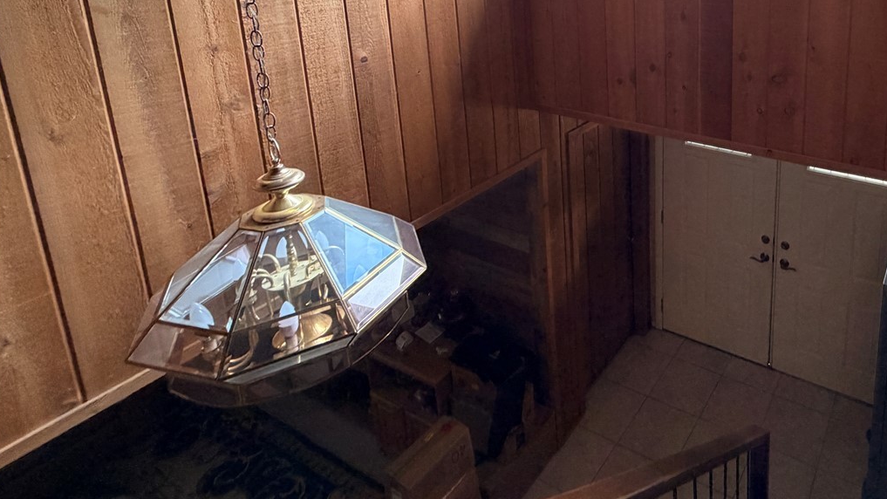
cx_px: 688
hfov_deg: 70.0
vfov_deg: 42.8
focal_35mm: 24
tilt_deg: -11.4
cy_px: 31
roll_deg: +1.6
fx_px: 564
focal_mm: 2.22
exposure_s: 1/72
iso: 320
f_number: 2.2
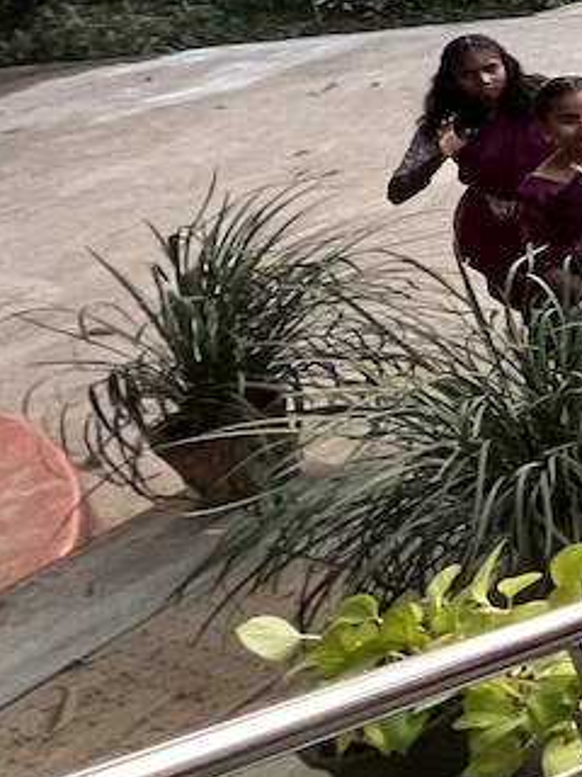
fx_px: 1166
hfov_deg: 13.6
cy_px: 51
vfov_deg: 34.4
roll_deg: +1.3
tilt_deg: -21.8
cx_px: 1528
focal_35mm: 52
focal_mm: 1.57
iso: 160
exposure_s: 1/99
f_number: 1.8
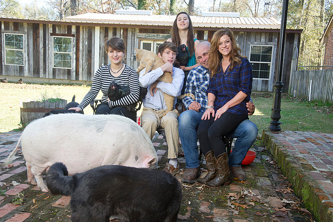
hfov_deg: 50.7
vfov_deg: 35.0
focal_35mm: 38
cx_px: 166
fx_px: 351
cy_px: 111
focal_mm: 38
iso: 400
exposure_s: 1/100
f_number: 9
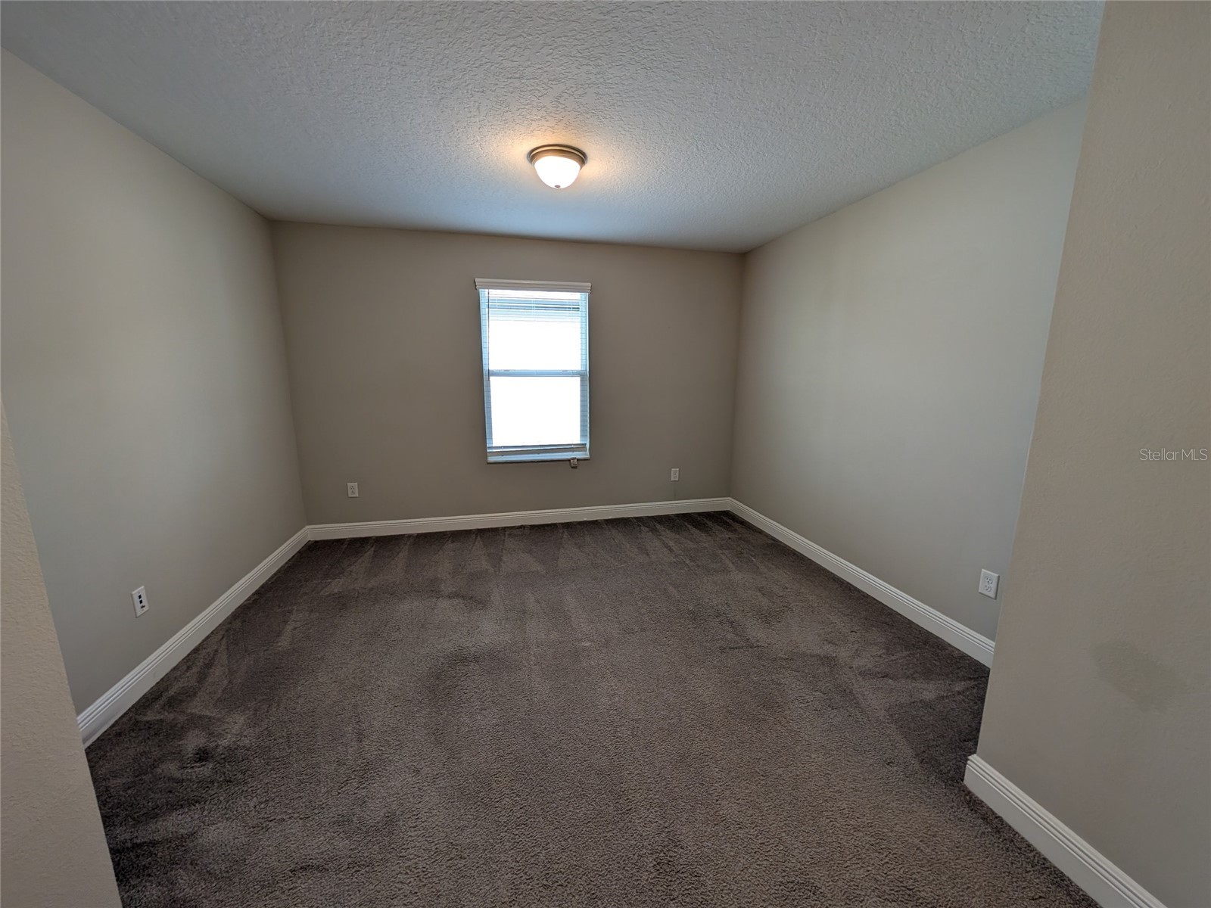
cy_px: 454
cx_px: 606
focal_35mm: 12
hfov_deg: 110.5
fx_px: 420
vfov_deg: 94.5
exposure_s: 1/120
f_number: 1.7
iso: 68
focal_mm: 2.02
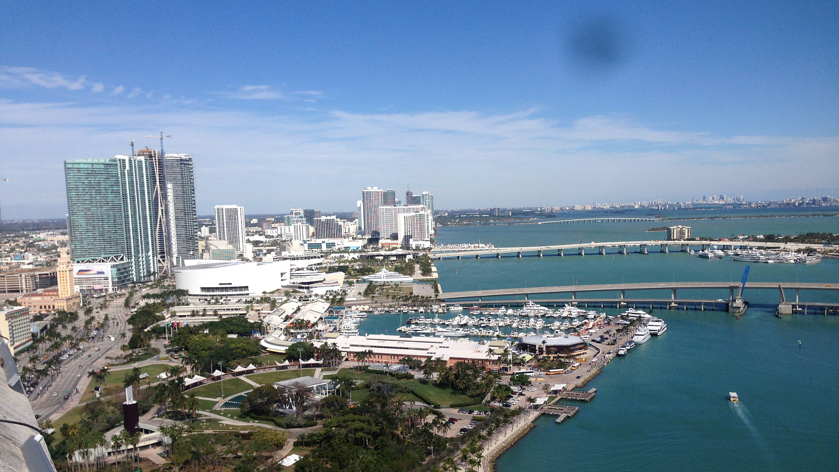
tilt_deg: -8.7
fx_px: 801
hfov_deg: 55.3
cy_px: 295
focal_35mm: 36
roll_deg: +0.5
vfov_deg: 32.7
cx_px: 420
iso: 50
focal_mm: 4.12
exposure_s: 1/2710
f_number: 2.4
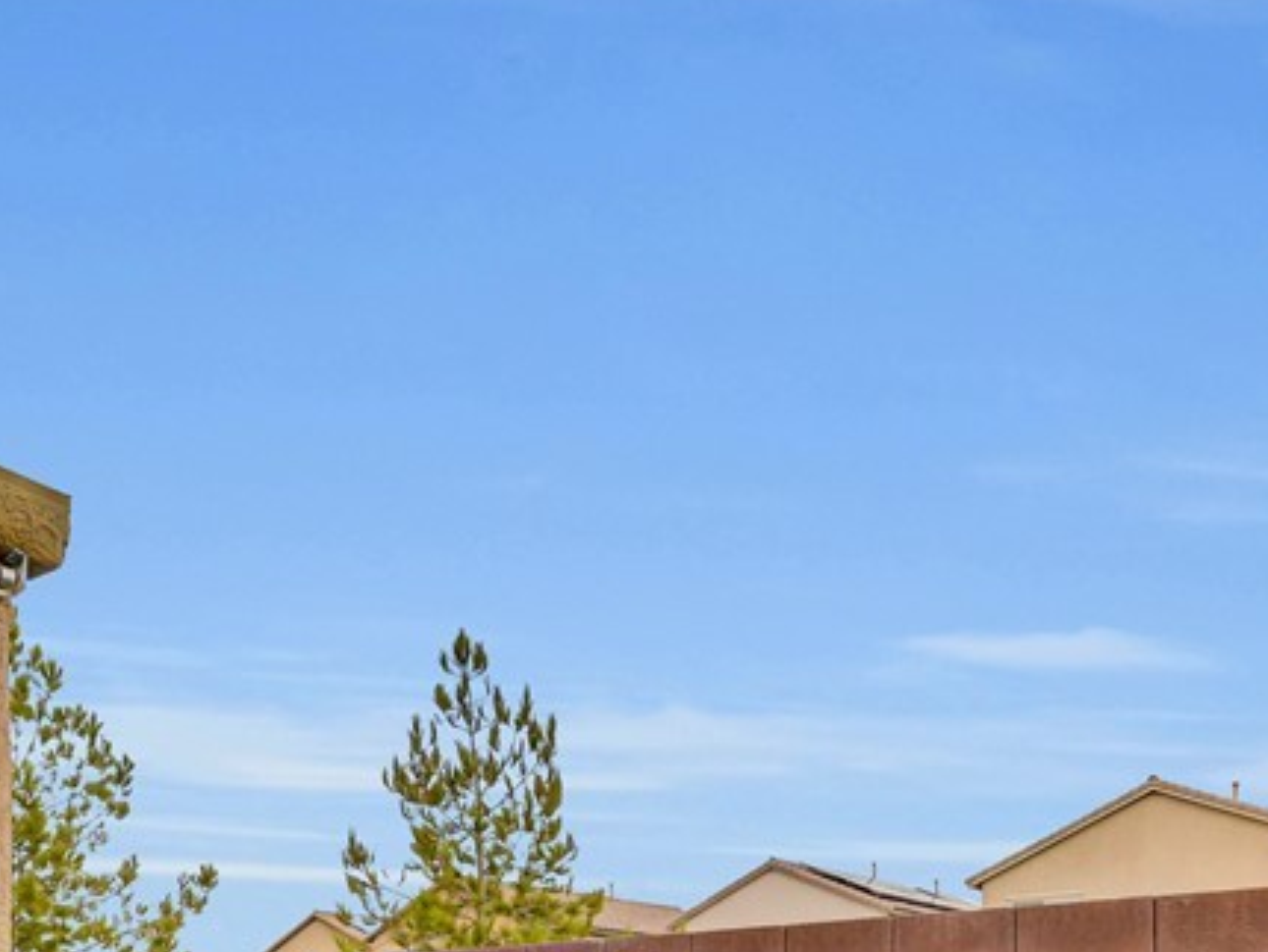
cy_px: 1030
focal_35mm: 34
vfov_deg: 36.0
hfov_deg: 53.9
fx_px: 1246
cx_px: 641
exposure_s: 1/125
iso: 400
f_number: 8
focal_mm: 14
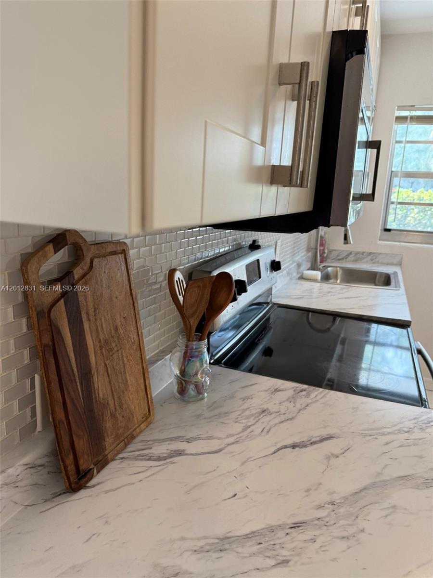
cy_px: 289
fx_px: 400
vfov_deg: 71.6
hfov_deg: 56.8
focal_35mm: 24
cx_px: 216
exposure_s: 1/120
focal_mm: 6.76
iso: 100
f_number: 1.78
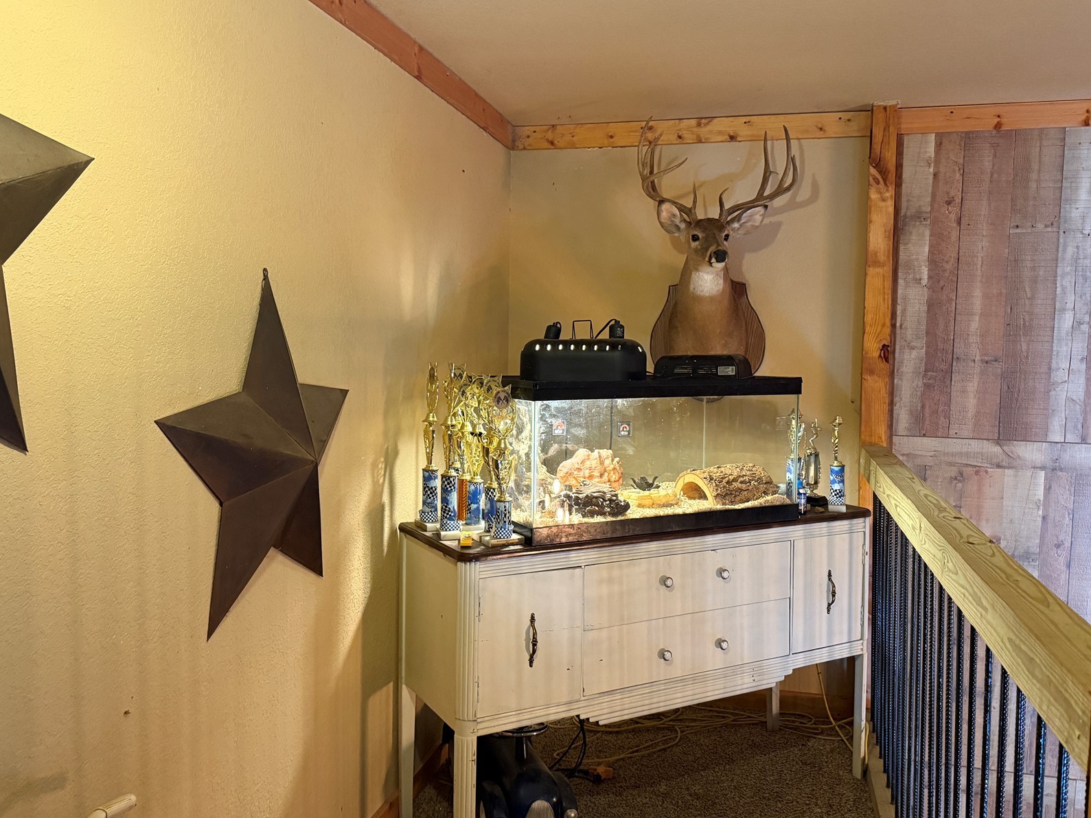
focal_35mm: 29
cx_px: 551
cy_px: 396
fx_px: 914
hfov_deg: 61.7
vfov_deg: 48.2
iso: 640
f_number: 1.78
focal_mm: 6.76
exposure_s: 1/60
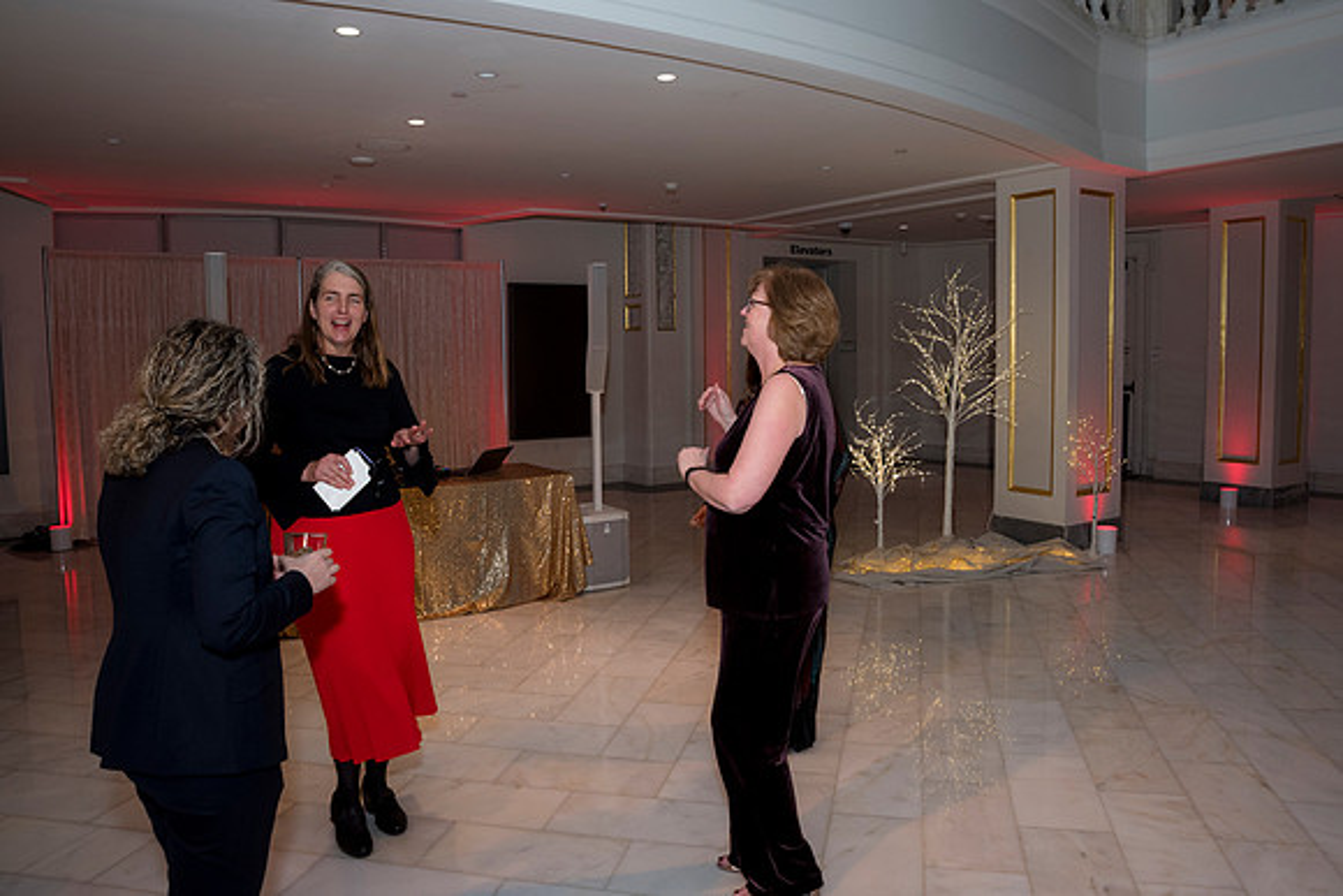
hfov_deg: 68.8
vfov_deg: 49.2
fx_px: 979
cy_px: 424
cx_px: 707
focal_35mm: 26
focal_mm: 24
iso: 800
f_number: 5
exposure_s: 1/125
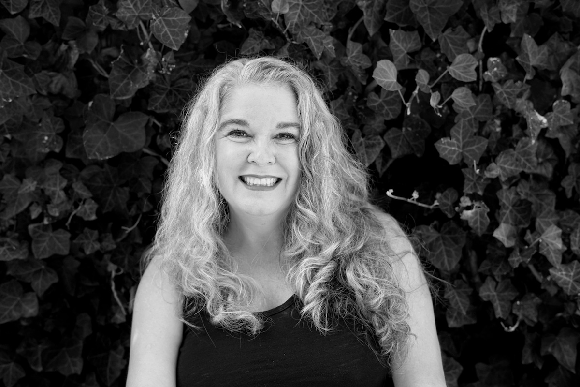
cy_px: 194
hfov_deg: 39.6
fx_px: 805
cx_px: 290
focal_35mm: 50
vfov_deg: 27.0
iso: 125
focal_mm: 50
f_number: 4
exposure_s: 1/160
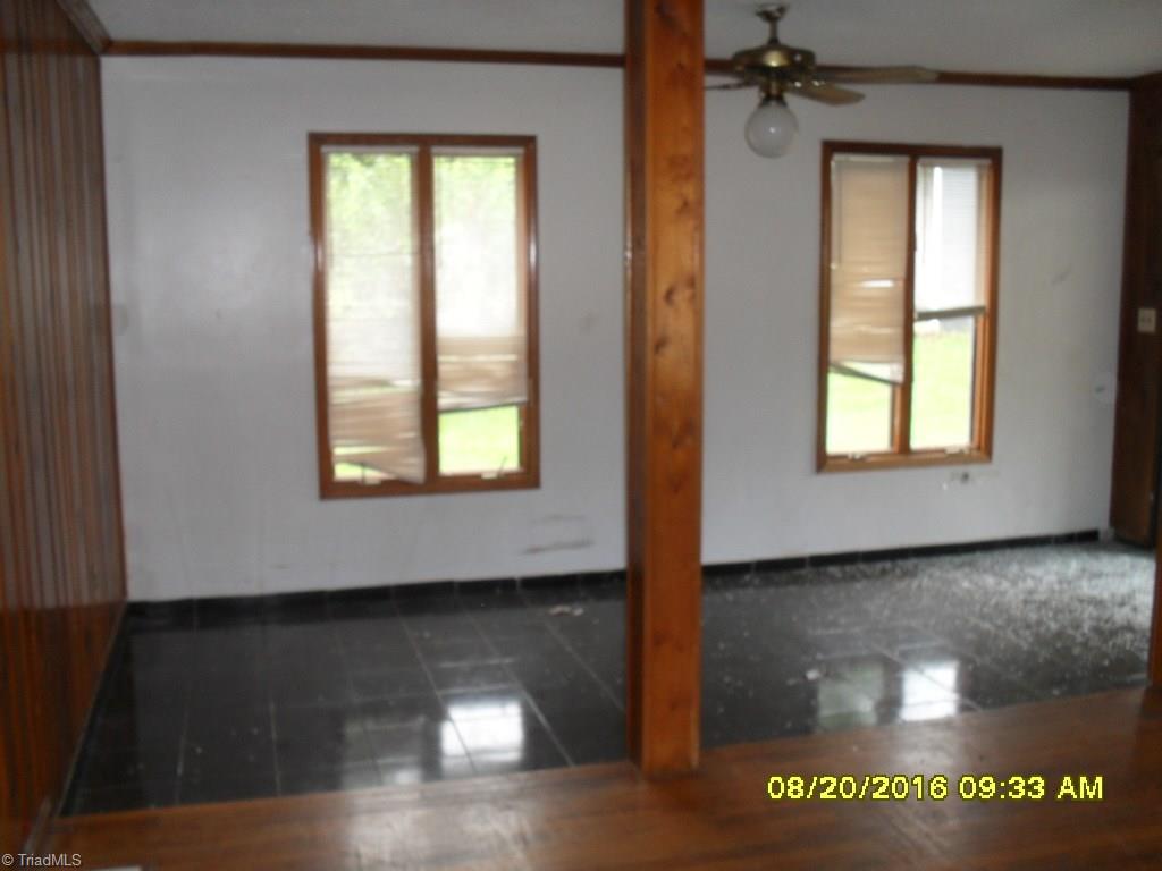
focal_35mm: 35
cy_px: 436
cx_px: 581
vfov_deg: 40.7
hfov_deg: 52.6
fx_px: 1175
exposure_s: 1/45
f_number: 3.2
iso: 160
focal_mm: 6.3
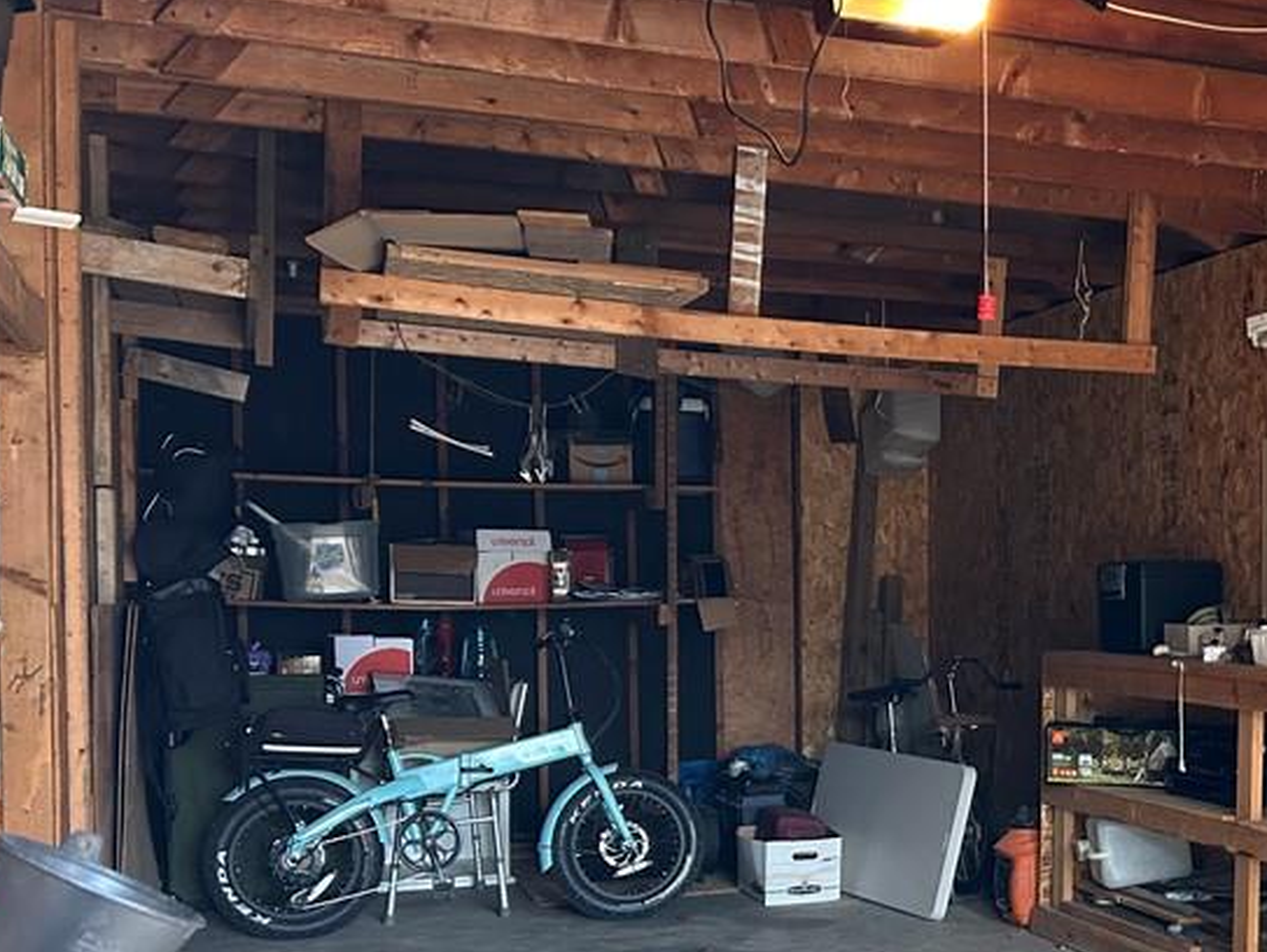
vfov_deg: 29.4
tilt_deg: -2.8
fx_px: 1795
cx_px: 1164
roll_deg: +0.0
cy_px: 656
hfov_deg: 36.2
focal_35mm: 49
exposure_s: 1/60
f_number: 1.5
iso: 400
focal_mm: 5.7
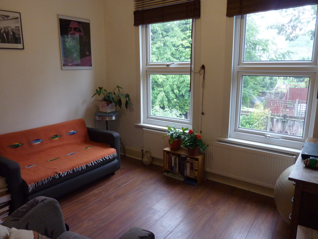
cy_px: 120
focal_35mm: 25
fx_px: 230
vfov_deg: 54.9
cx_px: 159
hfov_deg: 69.4
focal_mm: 4.1
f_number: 3.3
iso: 320
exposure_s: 1/30
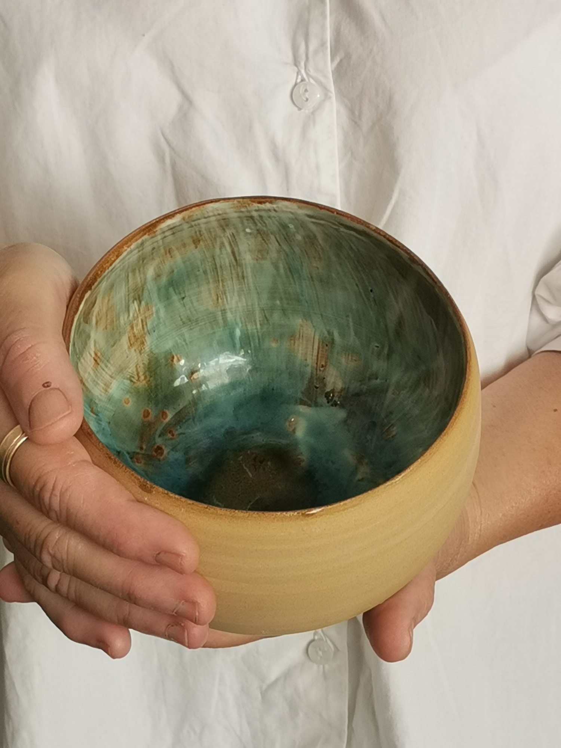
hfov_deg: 18.2
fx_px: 1750
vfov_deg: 24.1
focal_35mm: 81
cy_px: 374
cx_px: 280
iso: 80
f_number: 1.8
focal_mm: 5.58
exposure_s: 1/100
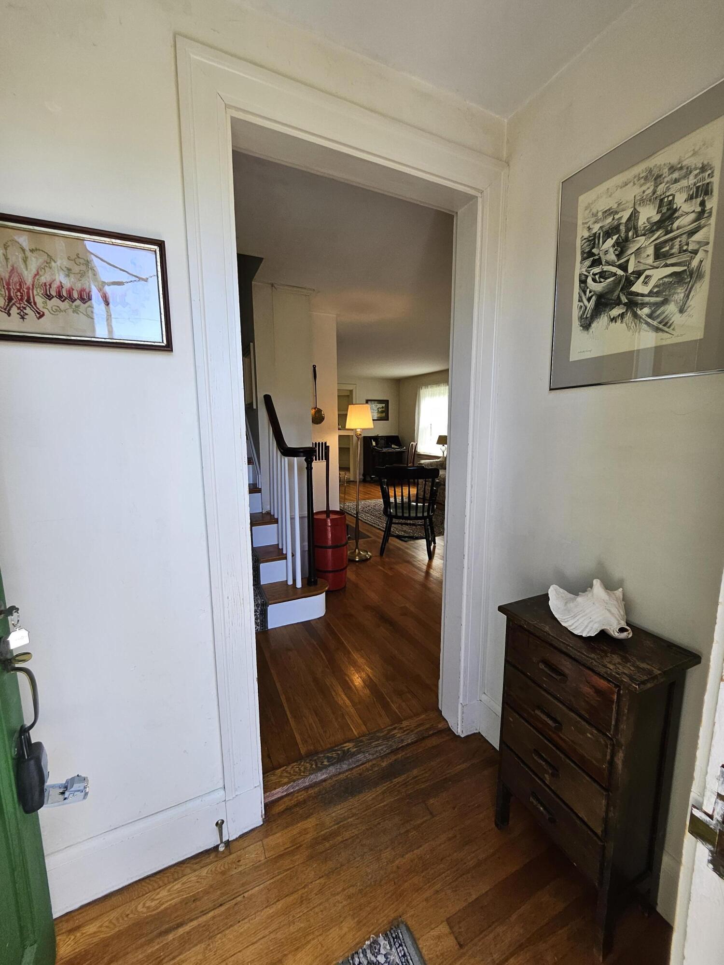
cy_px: 482
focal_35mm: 13
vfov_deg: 106.2
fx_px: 363
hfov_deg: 89.9
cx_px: 362
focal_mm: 1.74
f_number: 2.2
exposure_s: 1/60
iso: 50
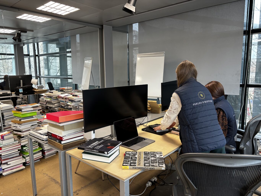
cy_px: 98
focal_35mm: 26
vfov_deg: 53.1
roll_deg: +0.6
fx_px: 196
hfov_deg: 67.3
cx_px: 130
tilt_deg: -8.3
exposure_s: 1/50
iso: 125
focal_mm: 5.96
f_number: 1.6
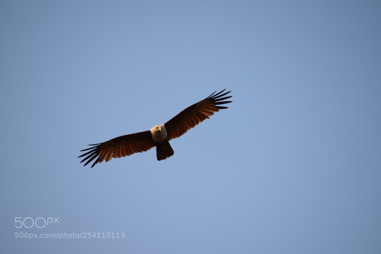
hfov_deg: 4.6
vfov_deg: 3.1
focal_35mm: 450
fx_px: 4763
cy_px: 127
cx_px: 190
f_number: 7.1
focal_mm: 300
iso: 200
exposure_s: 1/1000
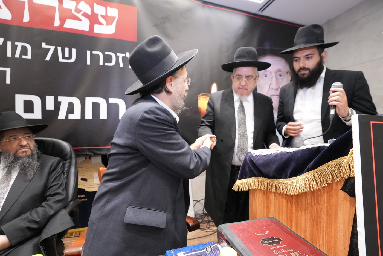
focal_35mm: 17
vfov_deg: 70.5
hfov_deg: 93.2
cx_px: 192
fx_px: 181
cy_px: 128
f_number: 6.3
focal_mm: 17
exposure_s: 1/200
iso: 10000
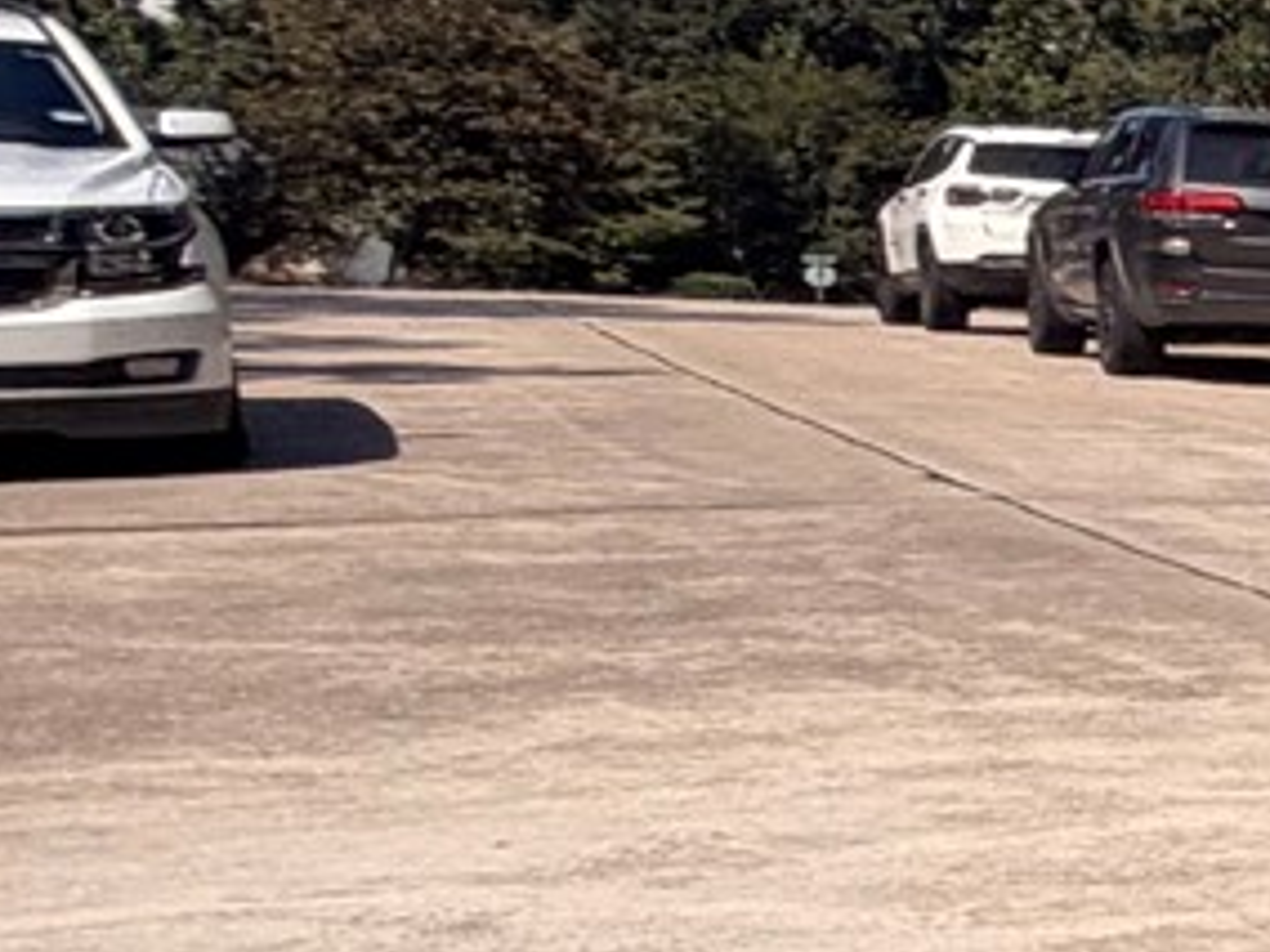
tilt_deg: -3.5
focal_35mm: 101
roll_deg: +0.8
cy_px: 711
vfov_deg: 14.6
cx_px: 4288
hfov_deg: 10.0
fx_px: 3706
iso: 25
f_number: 2.2
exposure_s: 1/1167
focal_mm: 2.22
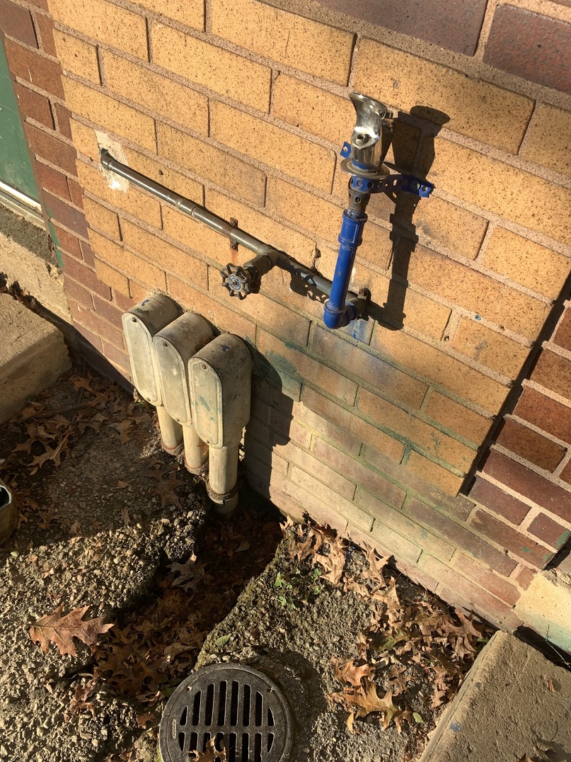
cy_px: 412
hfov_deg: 48.2
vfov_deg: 61.6
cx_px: 289
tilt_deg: -48.2
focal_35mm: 29
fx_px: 638
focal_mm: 4.25
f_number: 1.8
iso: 25
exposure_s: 1/1021
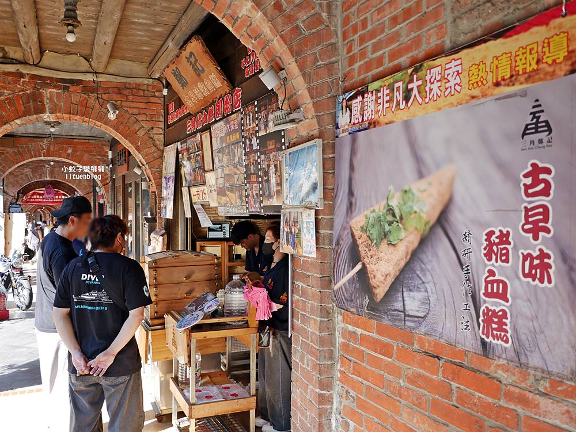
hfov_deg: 63.4
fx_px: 466
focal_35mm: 28
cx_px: 288
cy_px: 216
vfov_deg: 49.8
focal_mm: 14
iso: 200
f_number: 2.5
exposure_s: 1/250
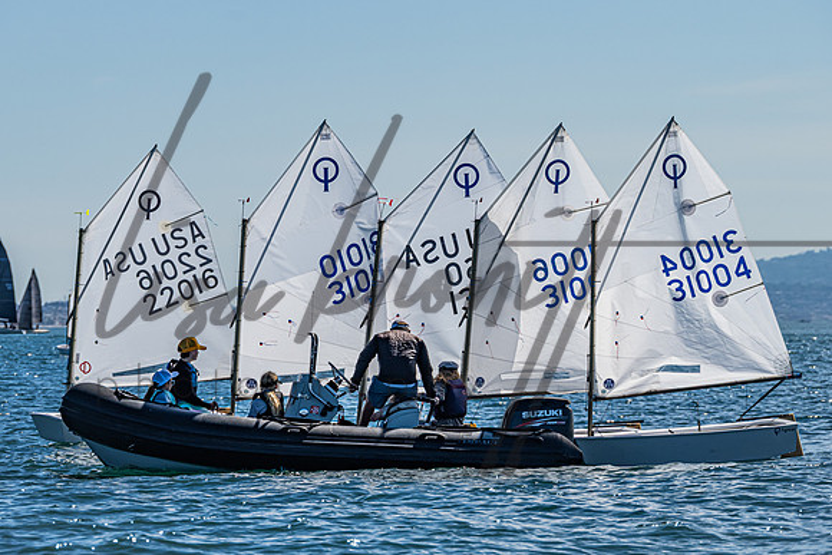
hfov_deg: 8.2
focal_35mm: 251
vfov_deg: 5.5
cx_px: 407
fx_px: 5792
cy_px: 220
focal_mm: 185
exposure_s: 1/2000
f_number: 7.6
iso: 320
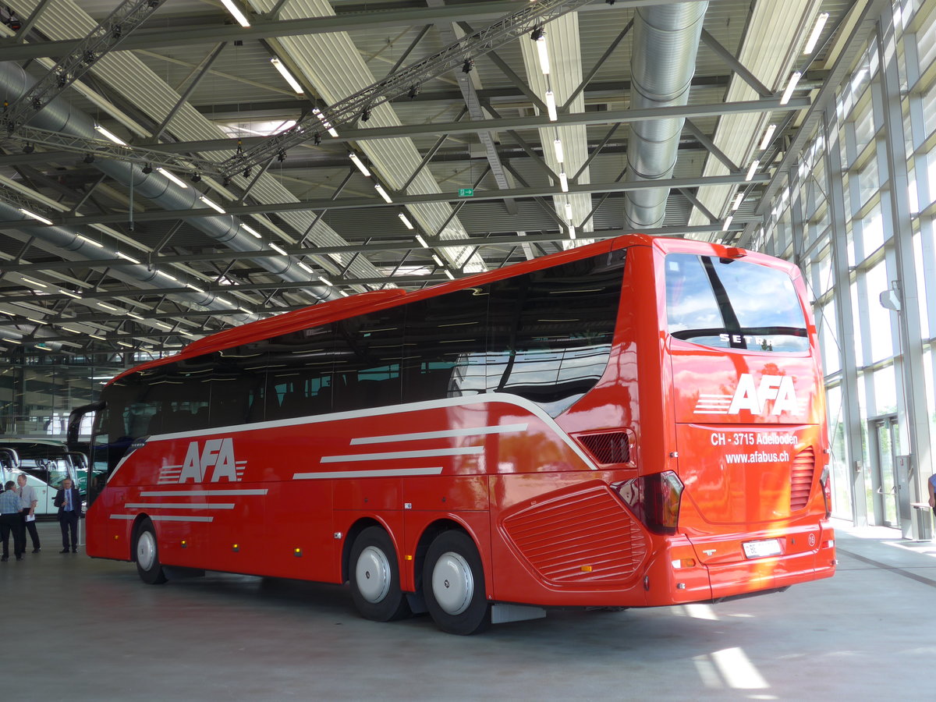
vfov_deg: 36.8
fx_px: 1055
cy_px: 351
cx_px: 468
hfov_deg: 47.9
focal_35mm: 39
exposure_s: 1/125
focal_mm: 8
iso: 80
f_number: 2.8
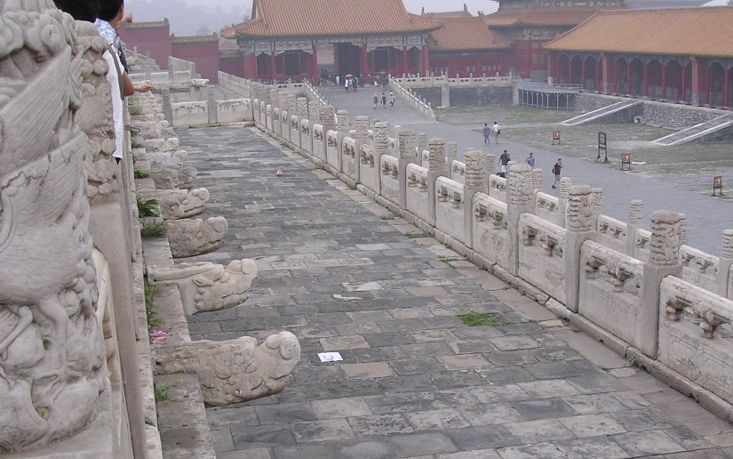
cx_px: 418
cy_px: 258
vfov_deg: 25.8
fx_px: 999
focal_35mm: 50
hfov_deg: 40.2
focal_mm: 5.8
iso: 100
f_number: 5.6
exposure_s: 1/168
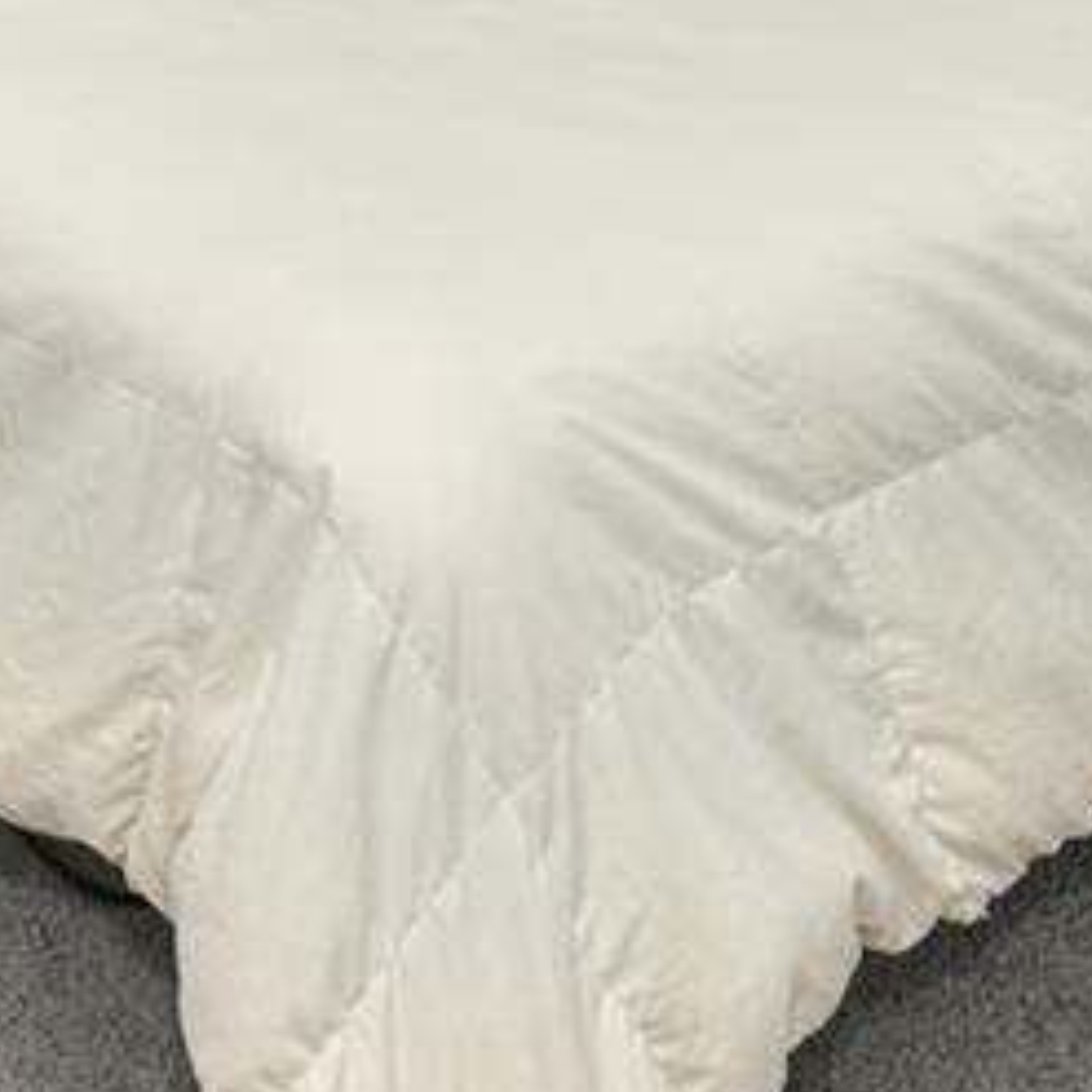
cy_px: -911
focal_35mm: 77
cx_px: -119
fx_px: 2748
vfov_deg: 17.7
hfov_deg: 21.3
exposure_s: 1/200
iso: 400
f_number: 5.6
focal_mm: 14
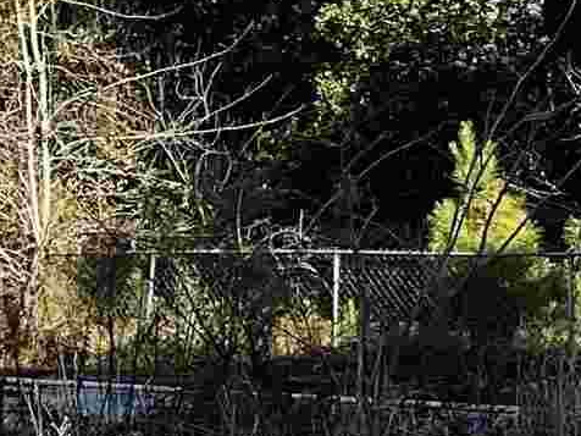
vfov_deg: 7.9
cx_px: -21
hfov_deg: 10.5
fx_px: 3139
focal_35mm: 187
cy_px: 453
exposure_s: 1/1144
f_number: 1.8
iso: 16
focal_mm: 3
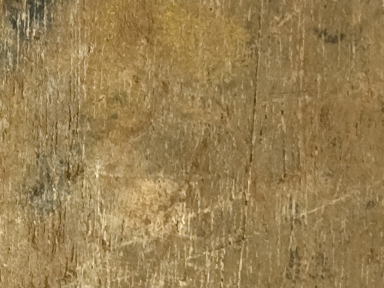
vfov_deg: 3.1
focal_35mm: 477
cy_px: 243
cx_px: 41
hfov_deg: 4.2
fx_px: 5290
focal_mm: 55
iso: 200
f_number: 11
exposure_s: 1/13
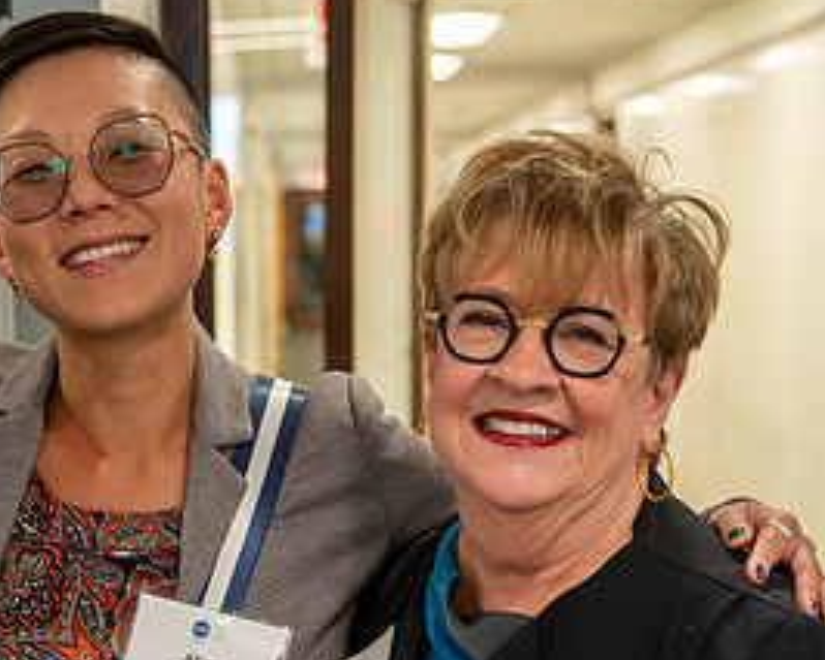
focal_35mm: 98
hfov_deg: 19.2
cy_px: 530
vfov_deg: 15.6
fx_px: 2394
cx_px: 93
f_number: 4
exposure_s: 1/160
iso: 1600
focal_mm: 48
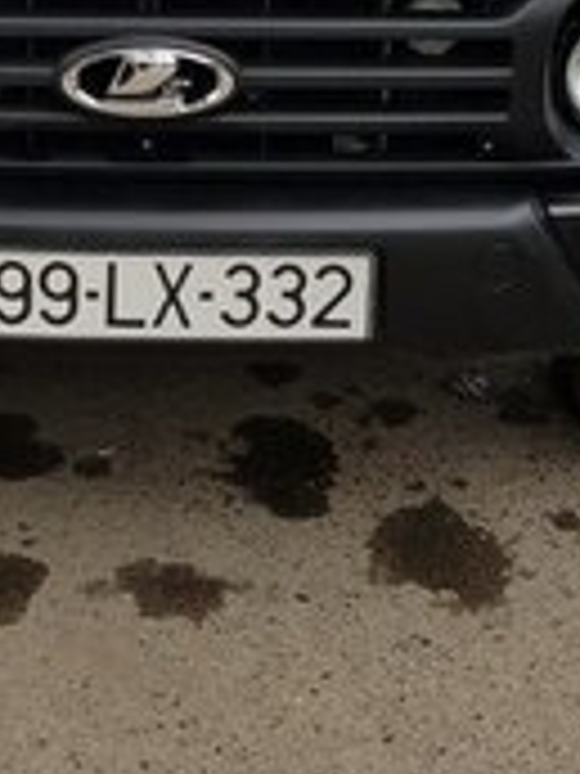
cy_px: -90
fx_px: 1676
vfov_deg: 24.2
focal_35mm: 75
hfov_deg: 19.4
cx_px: 108
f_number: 1.7
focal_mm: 4.2
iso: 40
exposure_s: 1/780
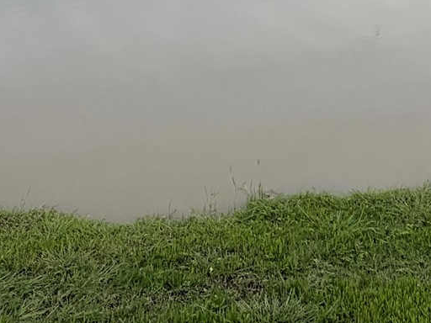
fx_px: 697
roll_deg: +0.2
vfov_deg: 21.1
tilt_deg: +2.4
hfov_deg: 34.1
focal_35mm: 56
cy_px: -191
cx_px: 281
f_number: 2.2
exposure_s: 1/1087
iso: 20
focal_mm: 2.22
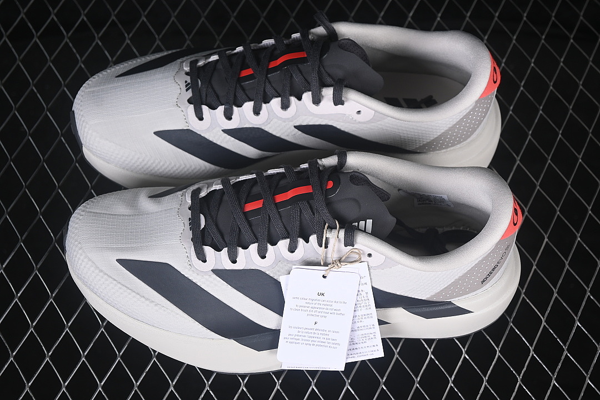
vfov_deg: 18.2
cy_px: 200
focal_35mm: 75
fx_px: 1250
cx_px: 300
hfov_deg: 27.0
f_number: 7.1
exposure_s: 1/80
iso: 160
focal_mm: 50
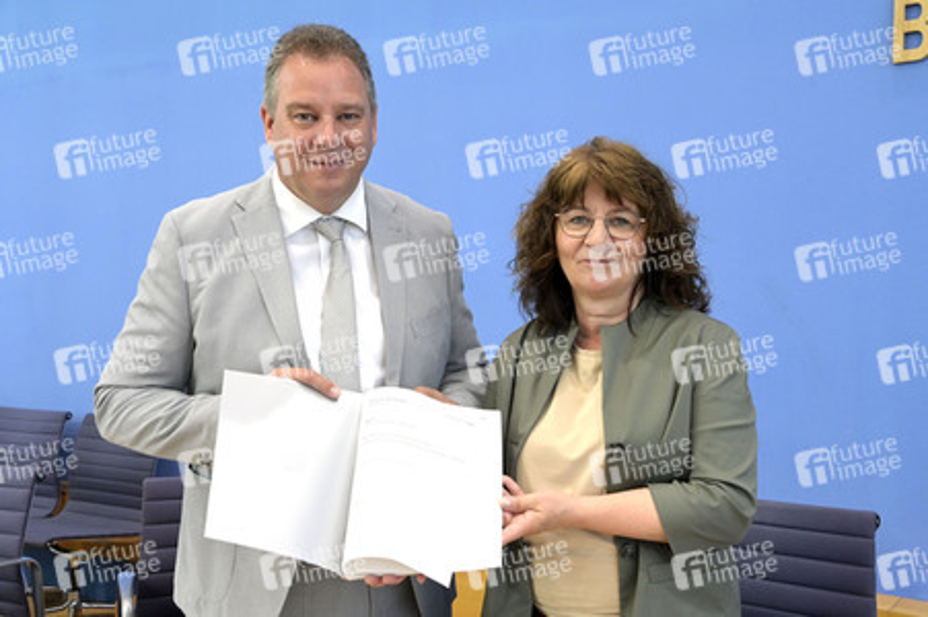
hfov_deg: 43.6
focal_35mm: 45
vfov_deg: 29.8
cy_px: 308
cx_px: 464
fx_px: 1159
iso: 4000
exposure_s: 1/500
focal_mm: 45
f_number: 6.3
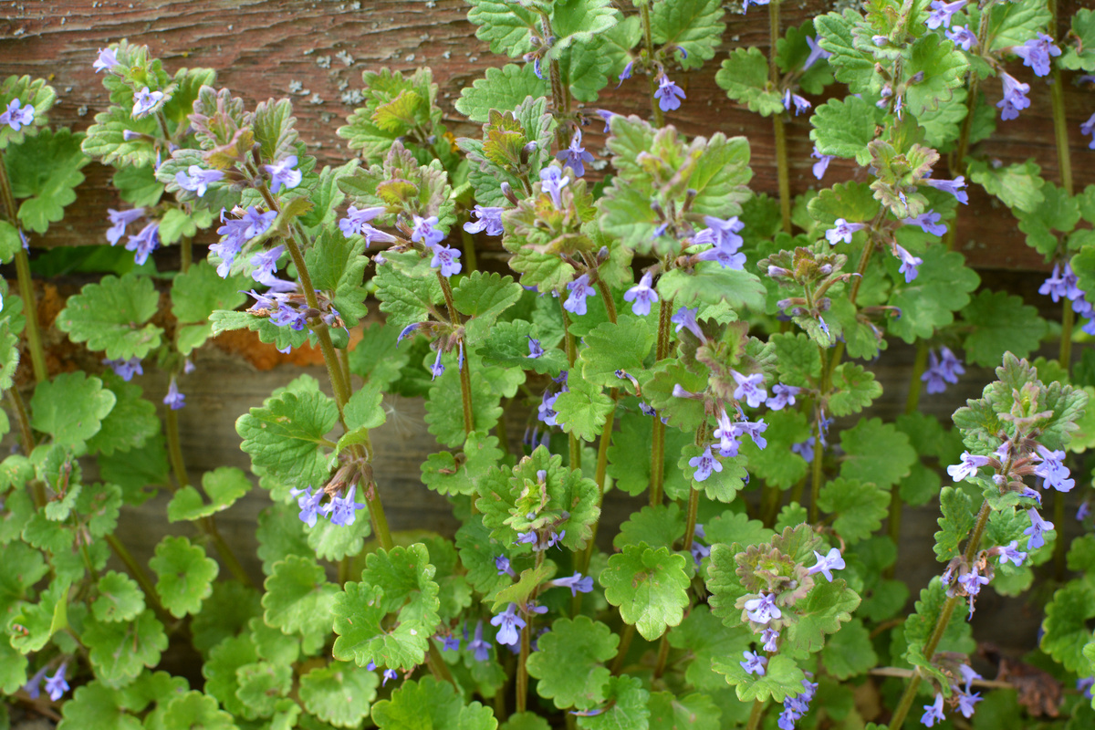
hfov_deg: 37.9
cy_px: 365
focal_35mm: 52
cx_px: 548
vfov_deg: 25.8
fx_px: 1597
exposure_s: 1/200
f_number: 7.1
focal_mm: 35
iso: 250
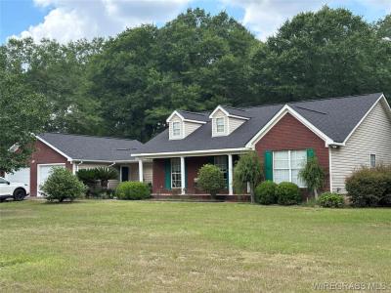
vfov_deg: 30.3
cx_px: 196
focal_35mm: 48
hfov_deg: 39.7
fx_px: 542
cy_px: 146
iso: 64
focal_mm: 6.86
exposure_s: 1/810
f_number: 1.78
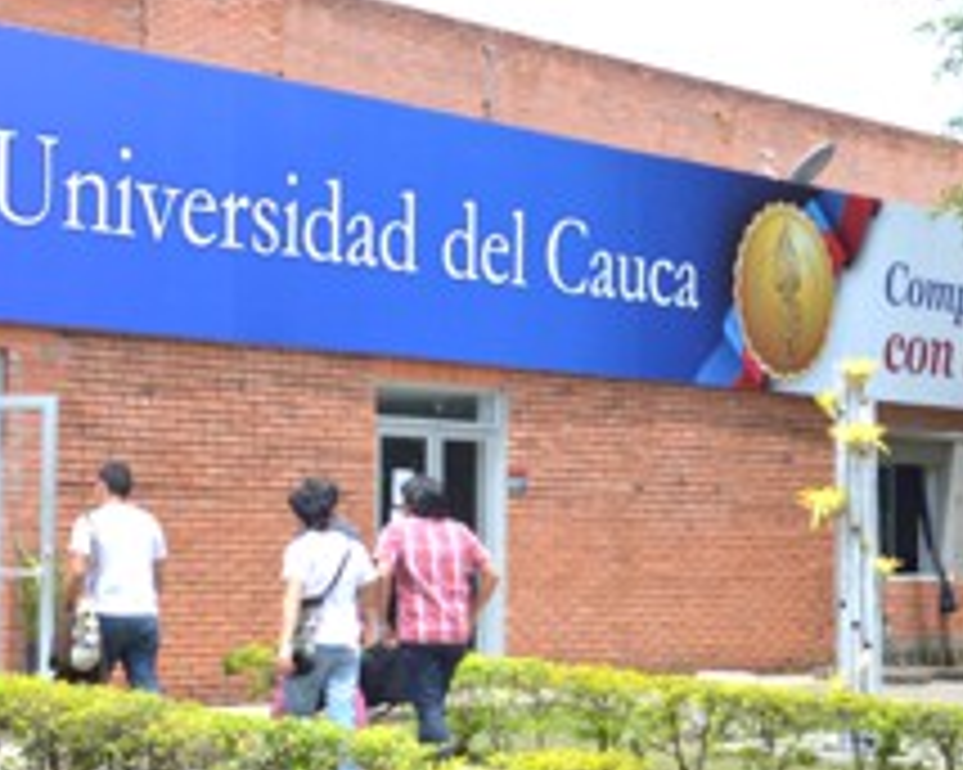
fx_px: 2621
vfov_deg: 16.7
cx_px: 544
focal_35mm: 92
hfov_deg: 20.8
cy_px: 504
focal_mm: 28
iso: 400
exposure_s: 1/320
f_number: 9
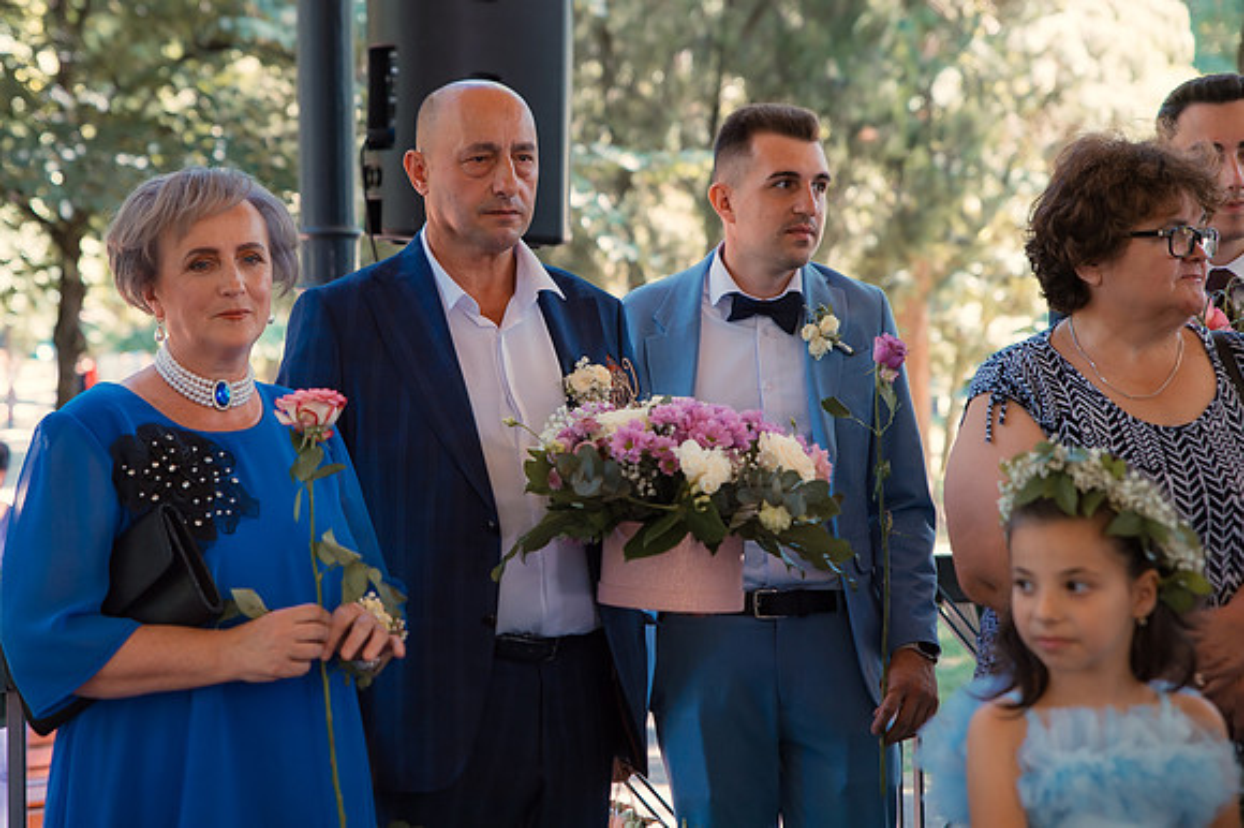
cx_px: 508
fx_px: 2933
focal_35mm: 85
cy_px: 345
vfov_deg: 16.1
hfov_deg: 23.9
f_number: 3.5
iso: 500
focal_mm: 70
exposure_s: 1/125
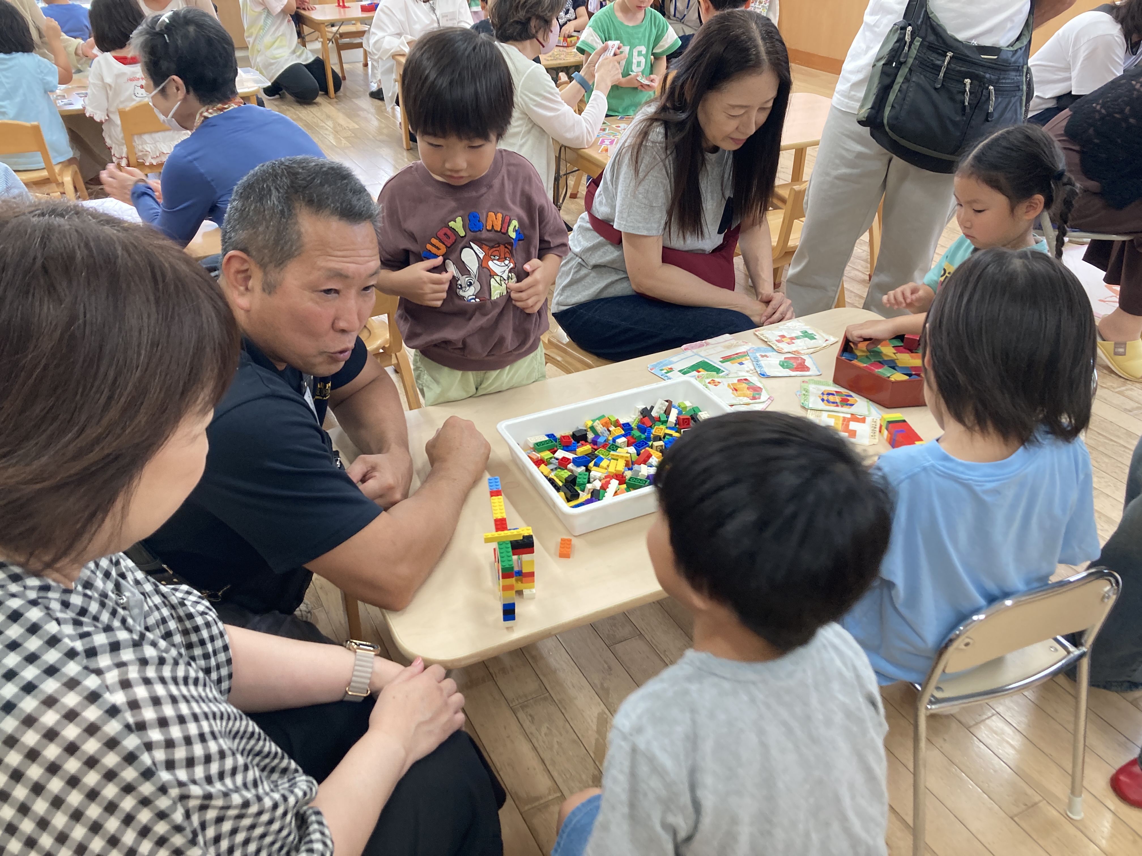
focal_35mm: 28
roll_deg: -0.9
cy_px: 428
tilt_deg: -31.2
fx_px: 924
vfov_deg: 49.7
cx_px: 571
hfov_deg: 63.4
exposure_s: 1/62
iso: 80
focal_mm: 3.99
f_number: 1.8
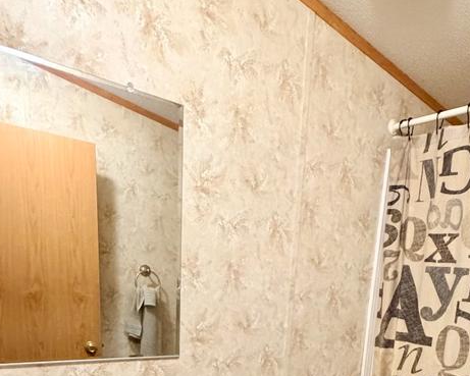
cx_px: 315
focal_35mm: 32
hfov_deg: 54.5
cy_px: 385
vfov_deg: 39.7
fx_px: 445
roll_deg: -5.4
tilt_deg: -14.4
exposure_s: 1/60
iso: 640
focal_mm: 2.22
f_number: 2.2
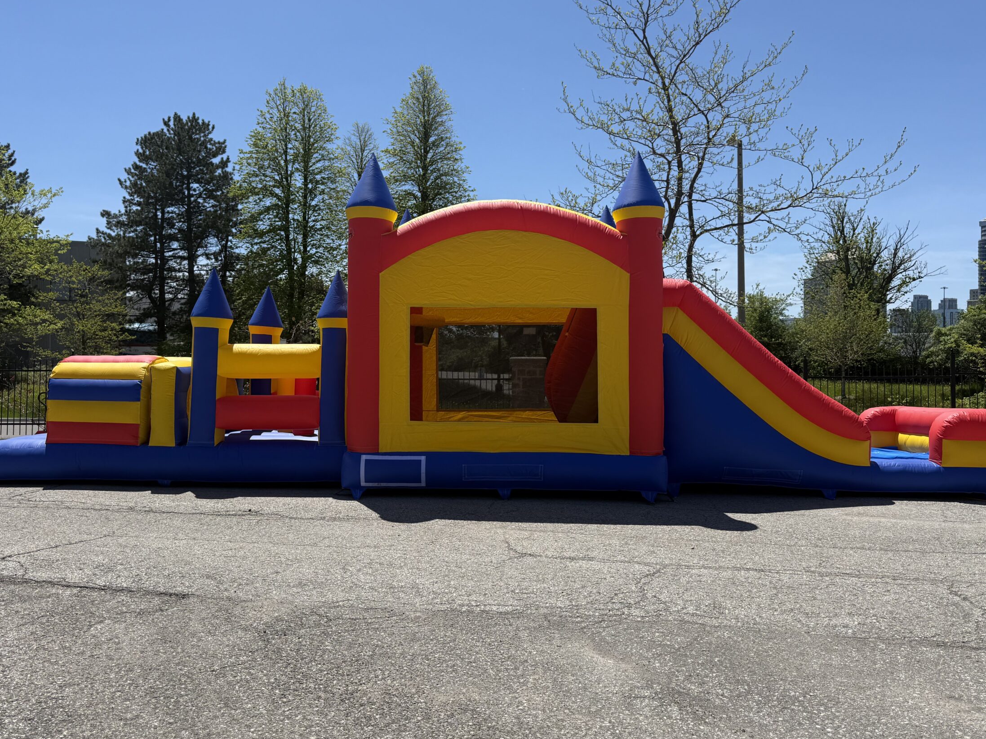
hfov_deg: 63.4
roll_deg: -0.3
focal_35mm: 28
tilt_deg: +3.3
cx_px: 482
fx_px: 798
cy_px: 349
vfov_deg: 49.7
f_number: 1.78
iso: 80
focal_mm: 6.76
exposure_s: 1/5714
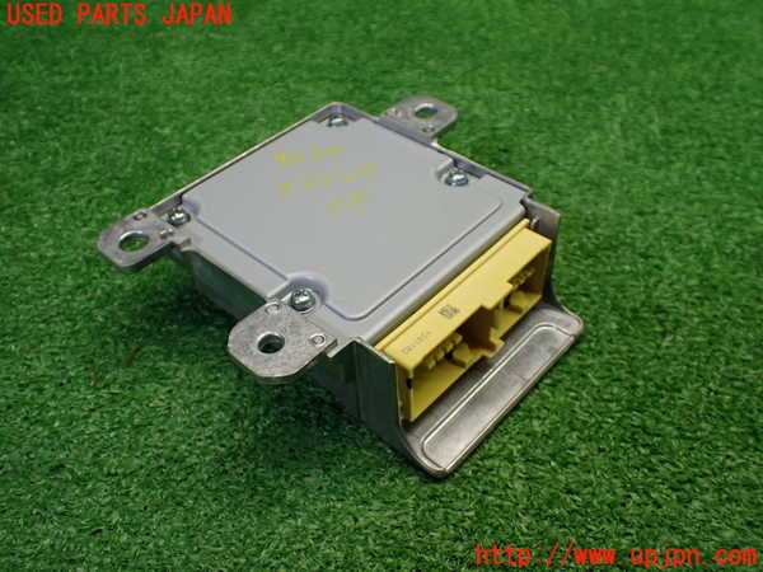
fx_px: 705
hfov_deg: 56.8
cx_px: 382
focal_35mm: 32
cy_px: 286
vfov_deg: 44.2
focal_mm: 5.79
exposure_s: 1/125
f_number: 2.4
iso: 320
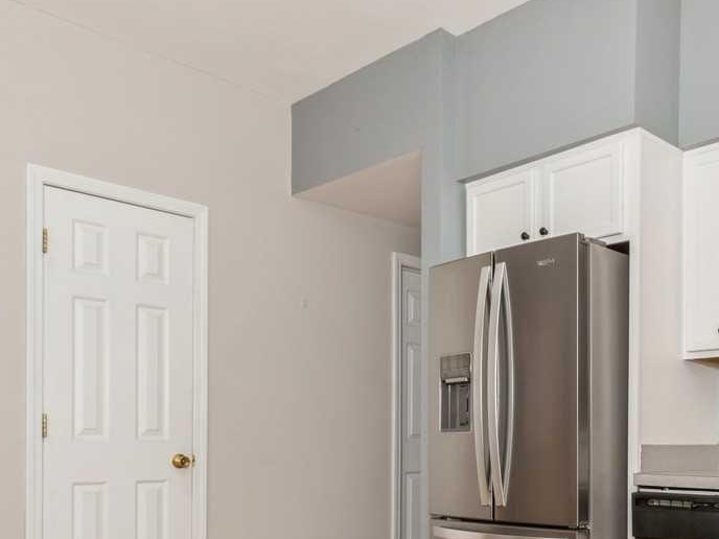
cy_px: 441
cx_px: 527
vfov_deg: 36.3
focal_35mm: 38
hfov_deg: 47.4
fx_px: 789
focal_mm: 17
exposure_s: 1/100
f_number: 8
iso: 200
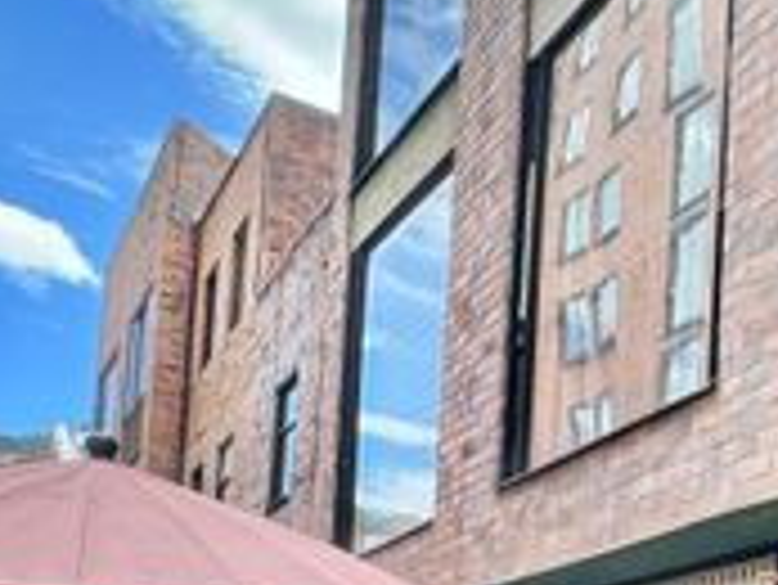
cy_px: 729
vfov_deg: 24.2
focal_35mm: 54
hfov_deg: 26.8
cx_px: 1131
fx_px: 1215
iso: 40
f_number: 2.2
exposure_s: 1/238
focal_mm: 2.22
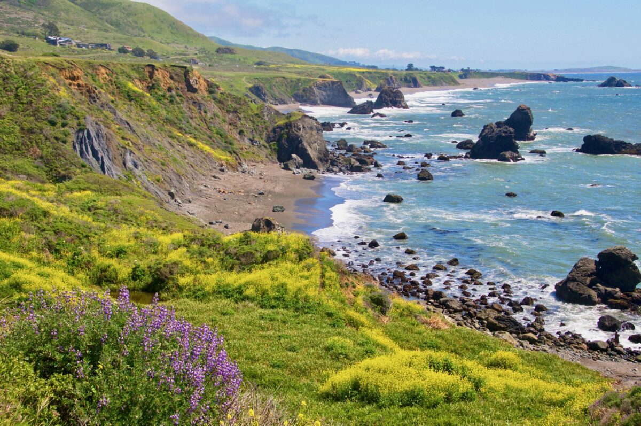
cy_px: 213
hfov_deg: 37.9
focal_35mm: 52
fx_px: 934
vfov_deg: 25.7
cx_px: 320
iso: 250
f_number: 11
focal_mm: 35
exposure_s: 1/500
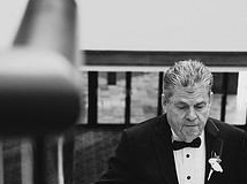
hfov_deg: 18.4
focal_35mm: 107
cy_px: 179
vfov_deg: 13.6
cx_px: 112
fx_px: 763
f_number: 2.8
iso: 2000
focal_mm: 41
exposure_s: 1/400
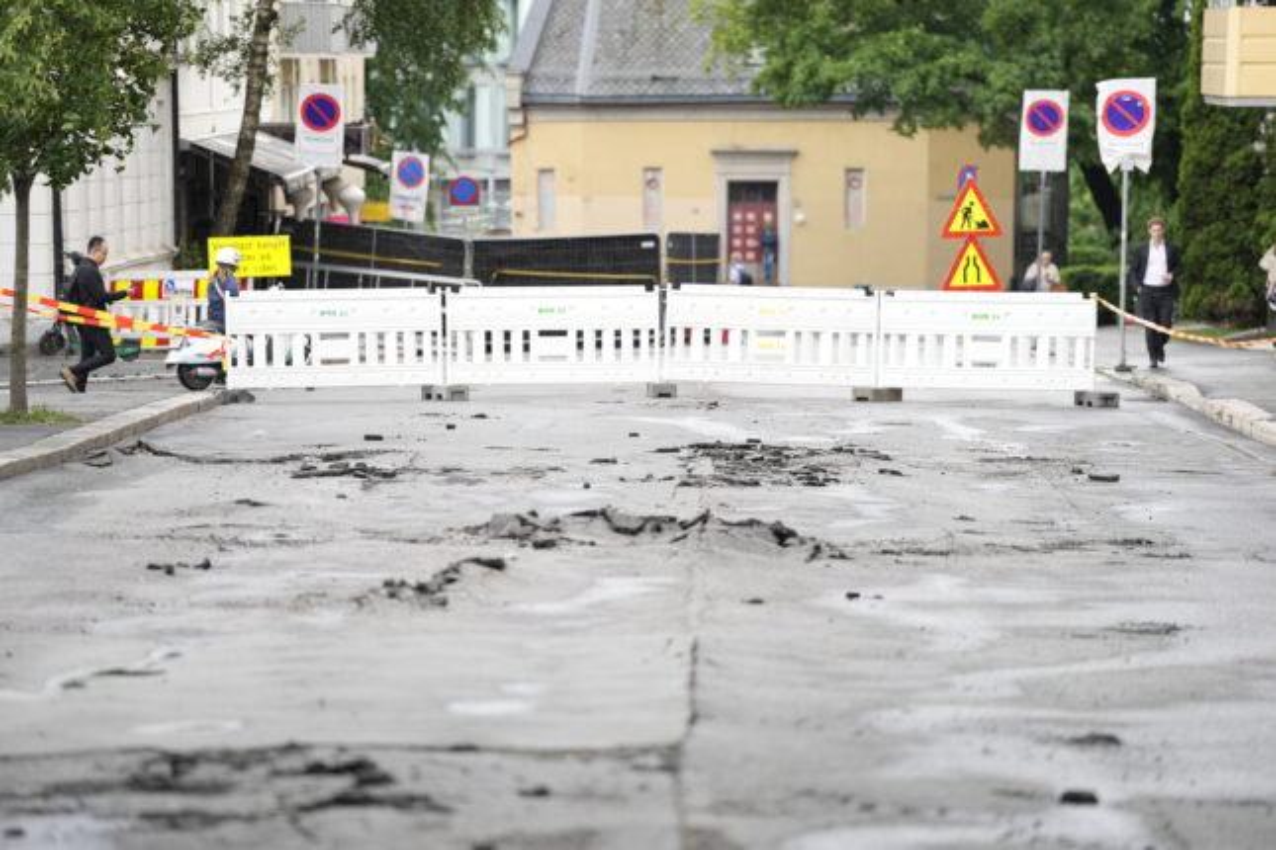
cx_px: 638
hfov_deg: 11.7
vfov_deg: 7.8
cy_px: 425
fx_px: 6202
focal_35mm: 175
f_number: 2.8
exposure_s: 1/250
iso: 320
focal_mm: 175
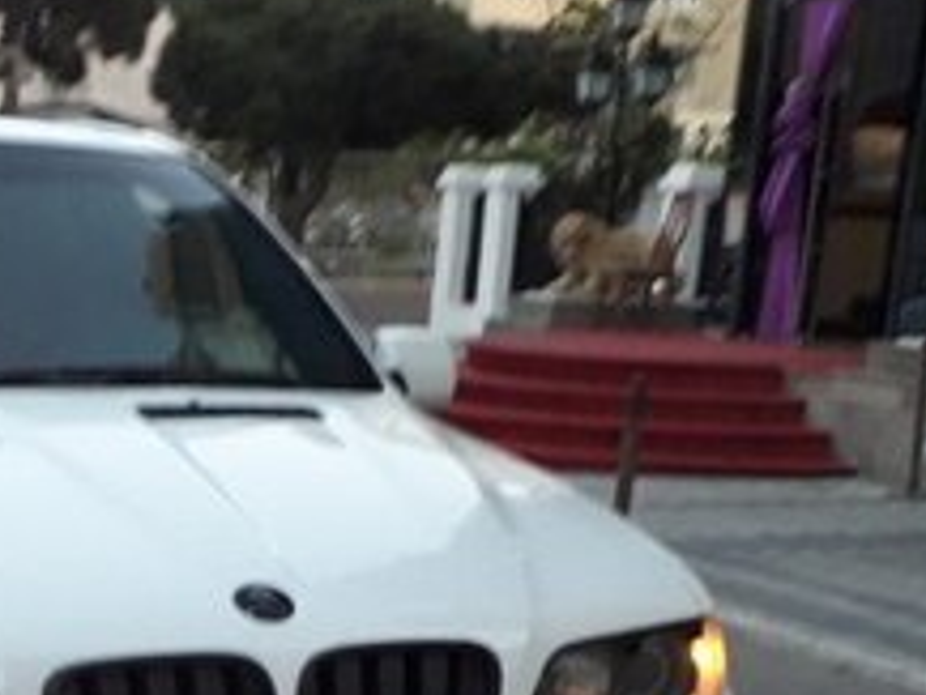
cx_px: 13
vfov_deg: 16.9
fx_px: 2195
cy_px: 923
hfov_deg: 22.9
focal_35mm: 82
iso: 200
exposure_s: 1/25
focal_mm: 3.6
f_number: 1.9
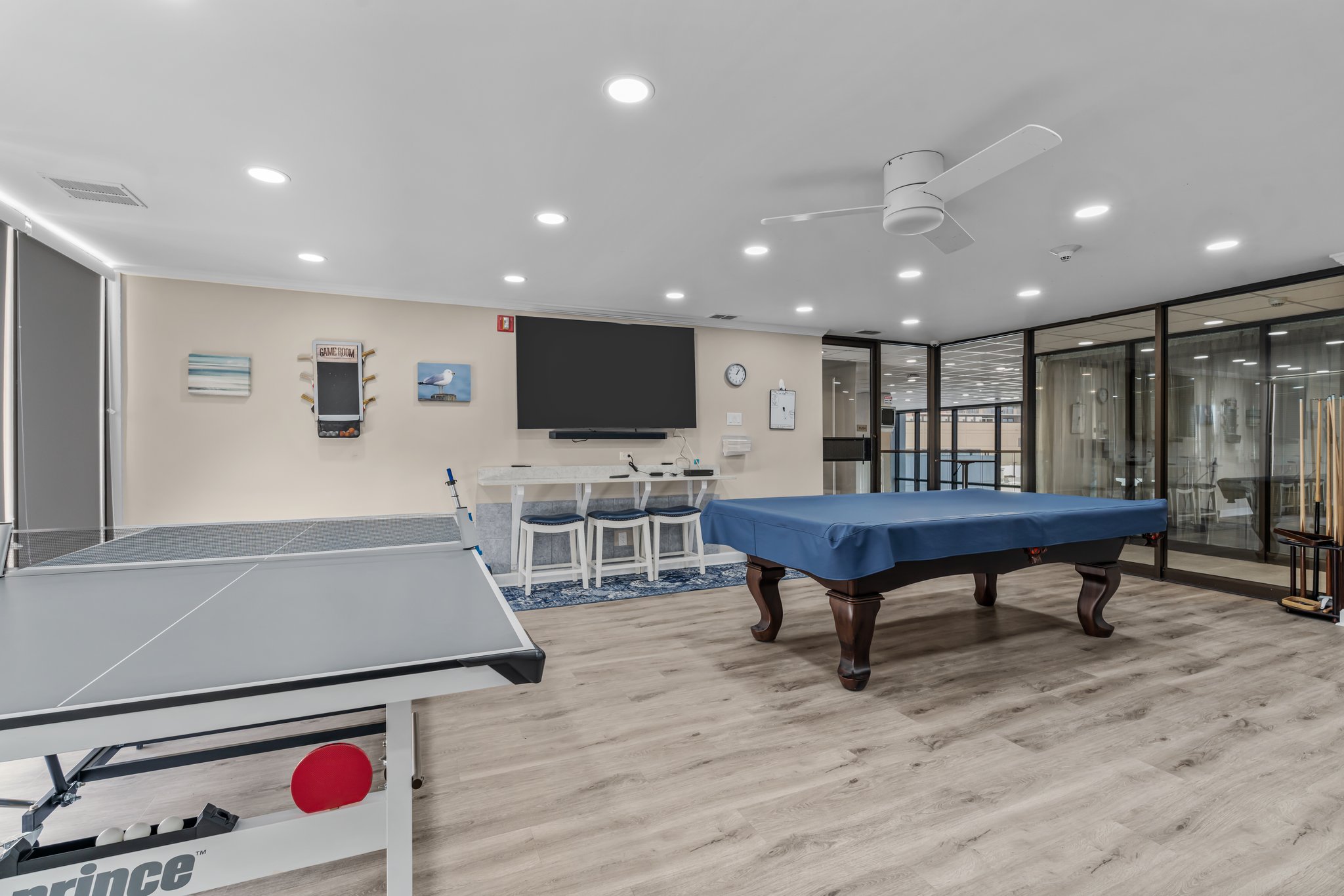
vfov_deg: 73.8
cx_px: 672
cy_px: 448
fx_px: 597
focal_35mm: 16
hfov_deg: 96.7
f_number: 8
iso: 400
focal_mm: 16
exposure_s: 1/6
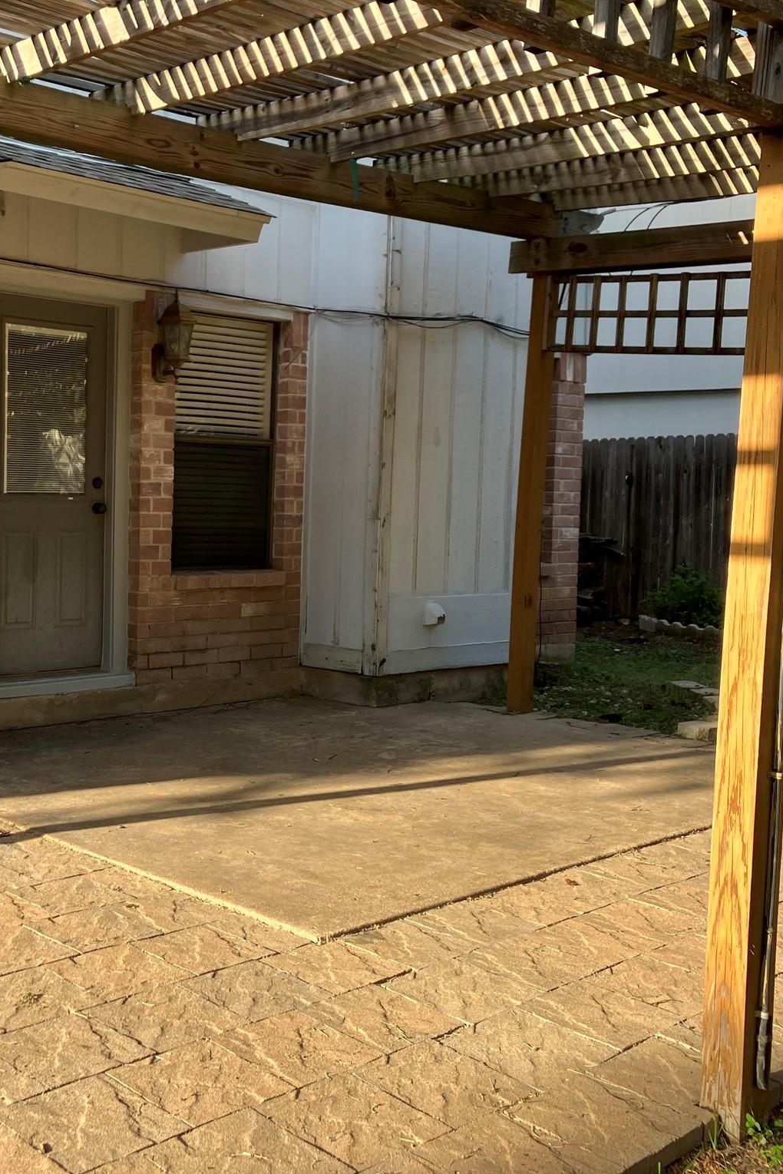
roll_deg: -0.8
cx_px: 140
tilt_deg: -3.5
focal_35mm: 39
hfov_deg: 33.1
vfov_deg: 49.5
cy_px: 587
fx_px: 1272
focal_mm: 3.99
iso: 32
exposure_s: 1/357
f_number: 1.8
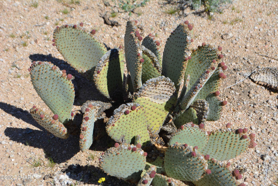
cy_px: 93
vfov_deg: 19.0
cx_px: 139
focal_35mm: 72
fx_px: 556
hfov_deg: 28.1
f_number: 8
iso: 100
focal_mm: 48
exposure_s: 1/250
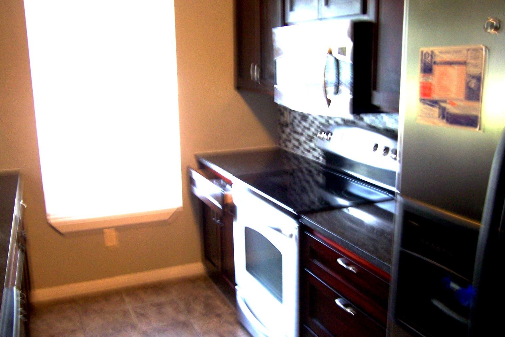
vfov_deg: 37.9
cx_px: 248
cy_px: 169
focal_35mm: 35
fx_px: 491
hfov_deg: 54.4
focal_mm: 5.5
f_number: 3.4
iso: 140
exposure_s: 1/8
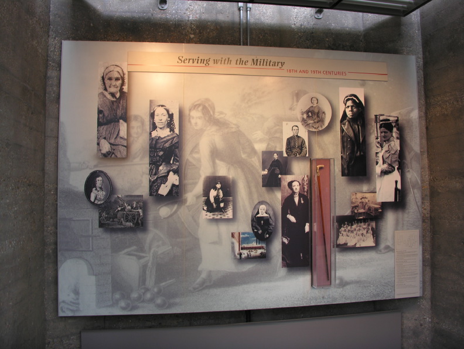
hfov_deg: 52.6
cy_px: 174
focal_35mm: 35
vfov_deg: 40.7
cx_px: 232
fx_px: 469
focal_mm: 8.9
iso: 50
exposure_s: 1/14
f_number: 2.8
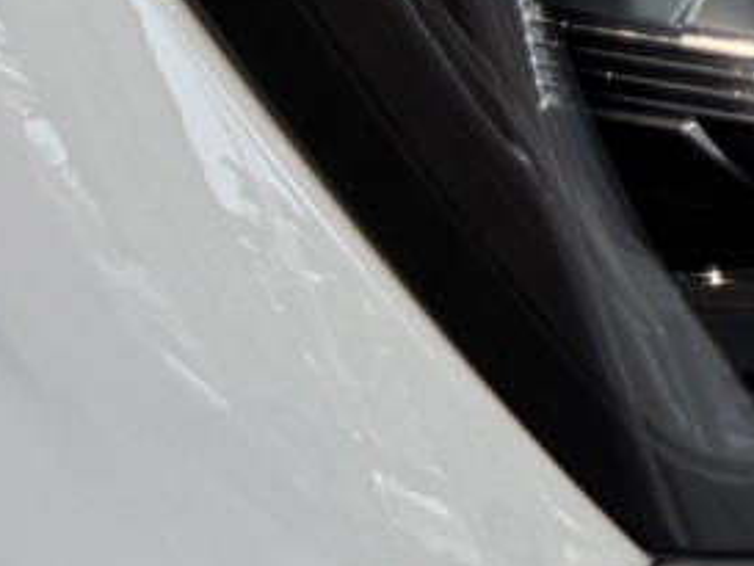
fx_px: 3835
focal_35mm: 176
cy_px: -155
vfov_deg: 8.3
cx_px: 1906
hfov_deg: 9.7
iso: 100
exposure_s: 1/410
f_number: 1.78
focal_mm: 6.76
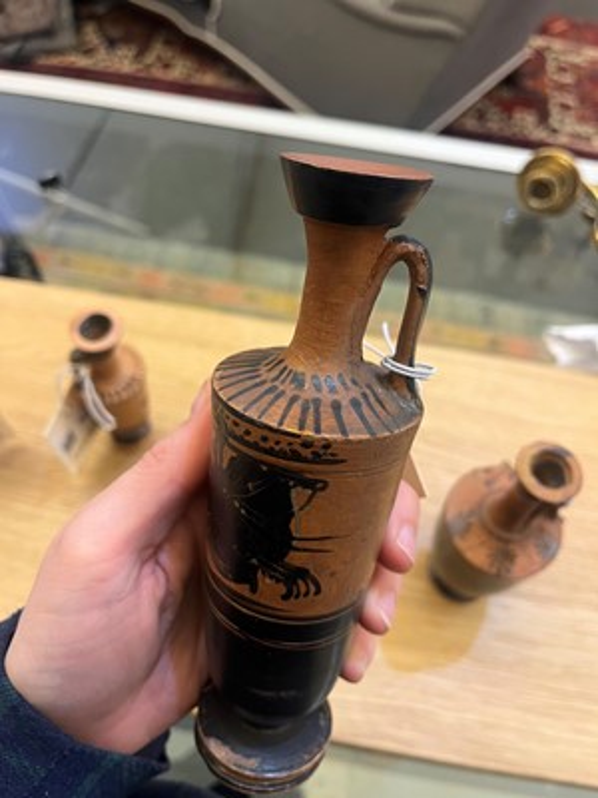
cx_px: 299
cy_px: 399
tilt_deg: -59.5
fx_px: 599
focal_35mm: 26
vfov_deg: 67.3
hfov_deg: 53.1
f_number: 1.6
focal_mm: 5.1
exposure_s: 1/50
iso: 160
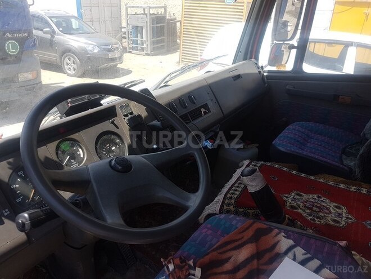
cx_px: 186
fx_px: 279
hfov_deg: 67.3
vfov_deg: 53.1
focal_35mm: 26
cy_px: 140
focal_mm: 4.2
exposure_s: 1/540
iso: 40
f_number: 1.7
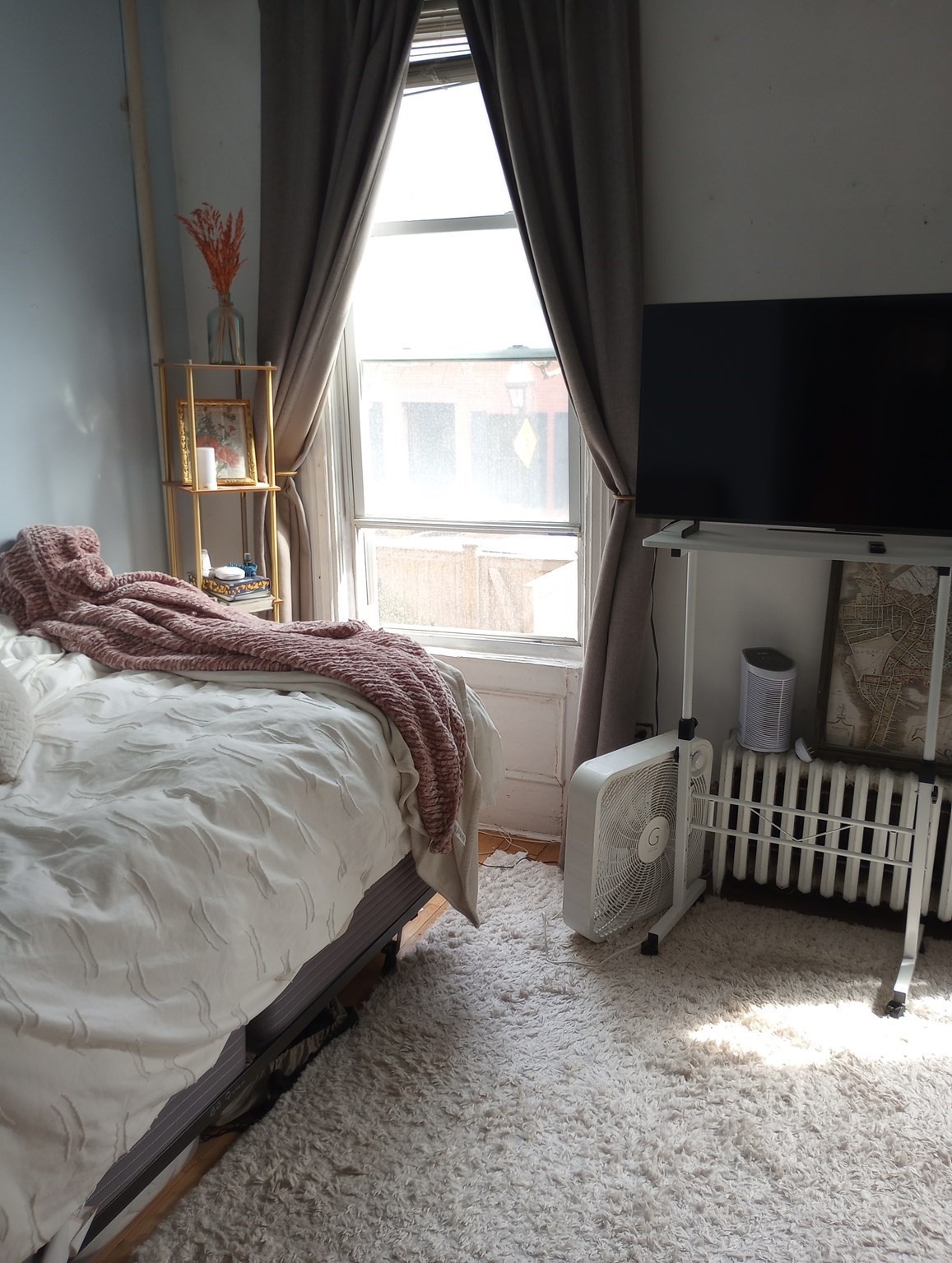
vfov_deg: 63.4
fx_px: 1024
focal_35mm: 28
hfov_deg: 49.9
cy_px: 632
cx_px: 476
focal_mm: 4.27
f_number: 1.8
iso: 451
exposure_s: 1/60
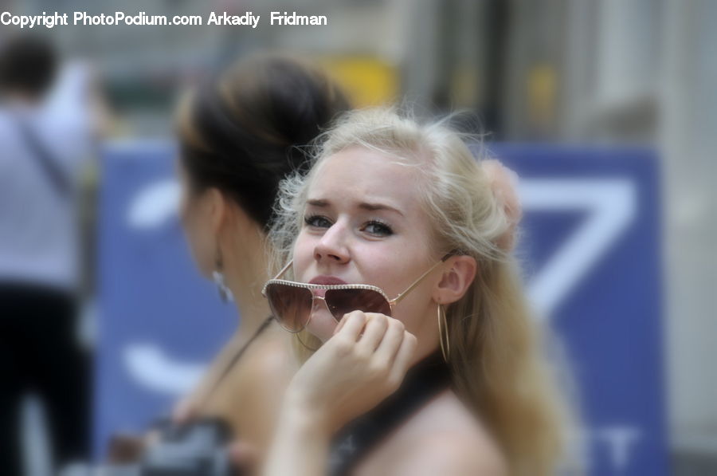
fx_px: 5071
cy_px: 238
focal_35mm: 255
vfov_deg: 5.4
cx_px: 358
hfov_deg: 8.1
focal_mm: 170
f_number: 5.6
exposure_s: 1/100
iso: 200
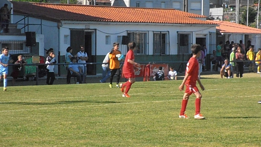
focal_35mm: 216
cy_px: 76
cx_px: 130
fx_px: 1495
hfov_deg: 10.0
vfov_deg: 5.6
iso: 400
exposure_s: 1/160
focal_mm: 35.05
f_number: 15
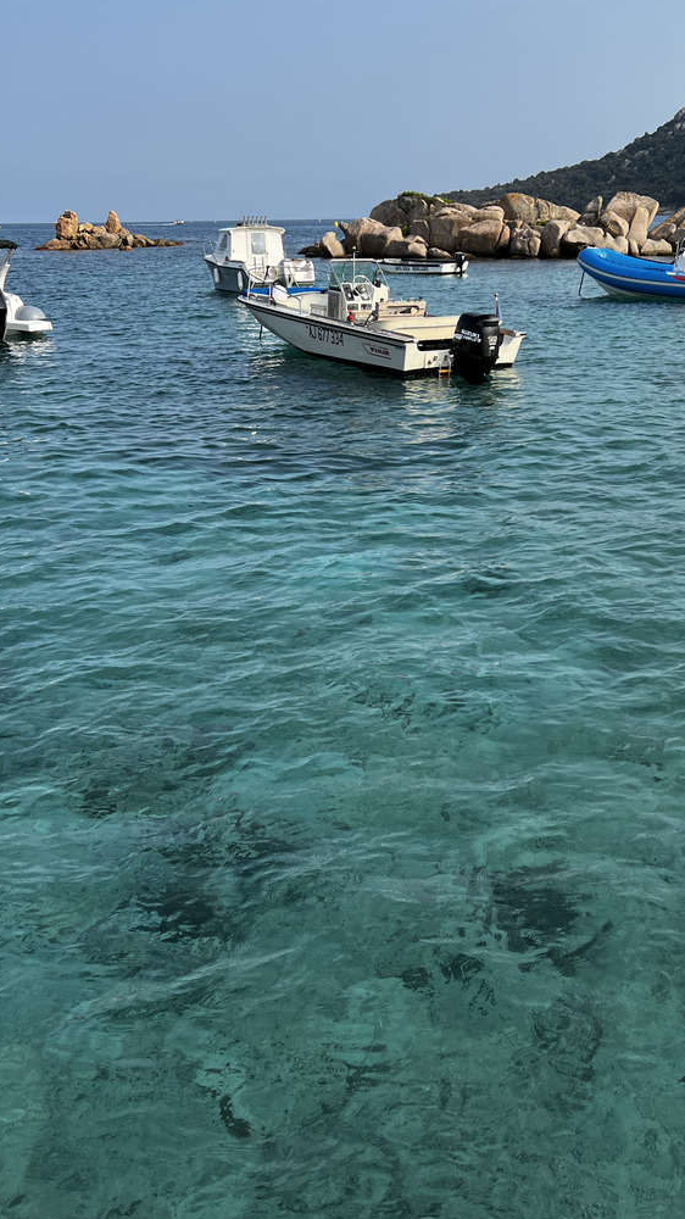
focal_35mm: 34
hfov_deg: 34.5
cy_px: 639
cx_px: 403
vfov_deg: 58.0
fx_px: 1099
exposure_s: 1/2299
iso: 50
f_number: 1.5
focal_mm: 5.7
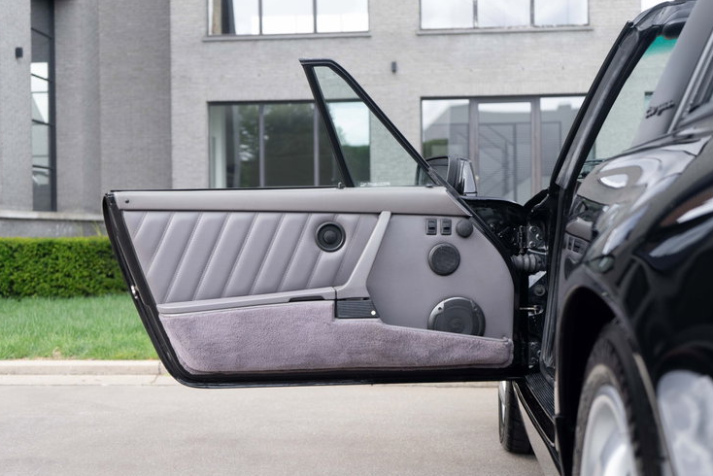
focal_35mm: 46
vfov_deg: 29.3
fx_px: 911
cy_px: 239
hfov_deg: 42.7
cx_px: 360
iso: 64
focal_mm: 44
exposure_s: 1/50
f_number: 4.5
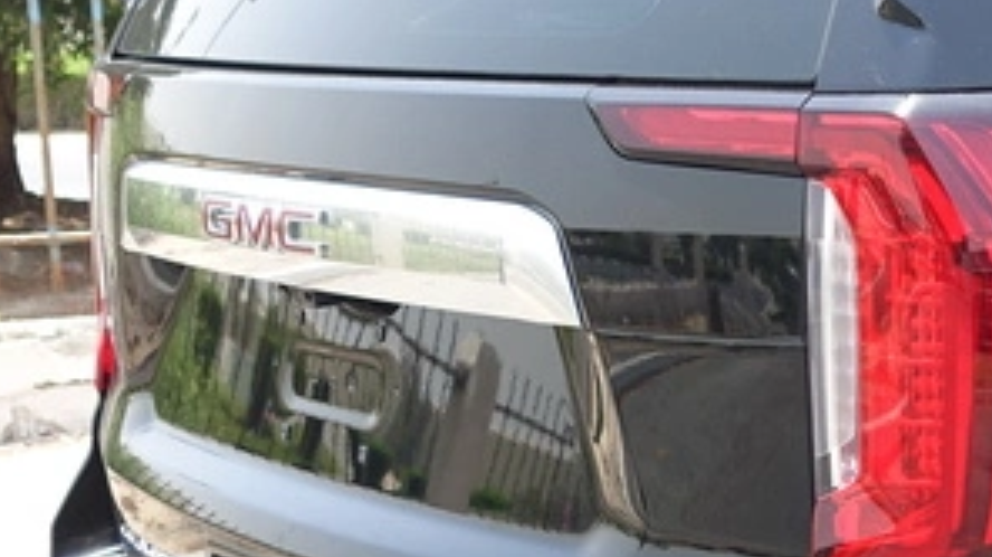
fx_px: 2287
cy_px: 440
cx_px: 1285
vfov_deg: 13.8
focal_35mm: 87
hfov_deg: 22.0
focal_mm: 8.8
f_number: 5.6
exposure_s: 1/500
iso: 125
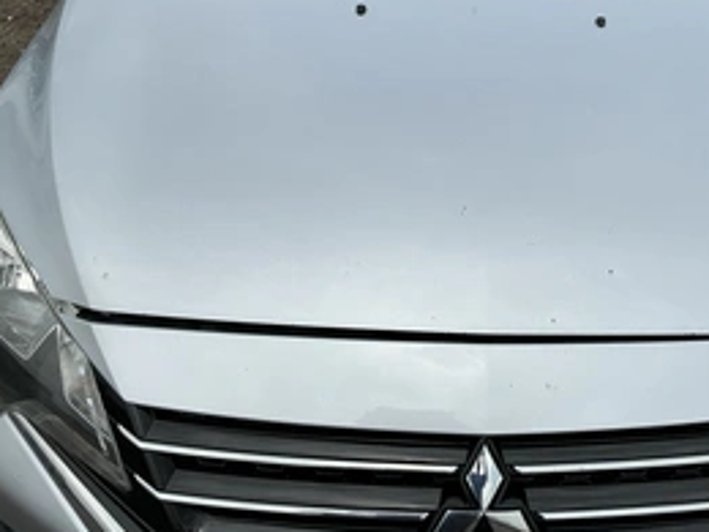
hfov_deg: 42.8
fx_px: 881
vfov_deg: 32.9
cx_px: 510
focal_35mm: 43
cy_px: 131
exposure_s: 1/3125
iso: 25
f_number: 1.8
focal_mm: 3
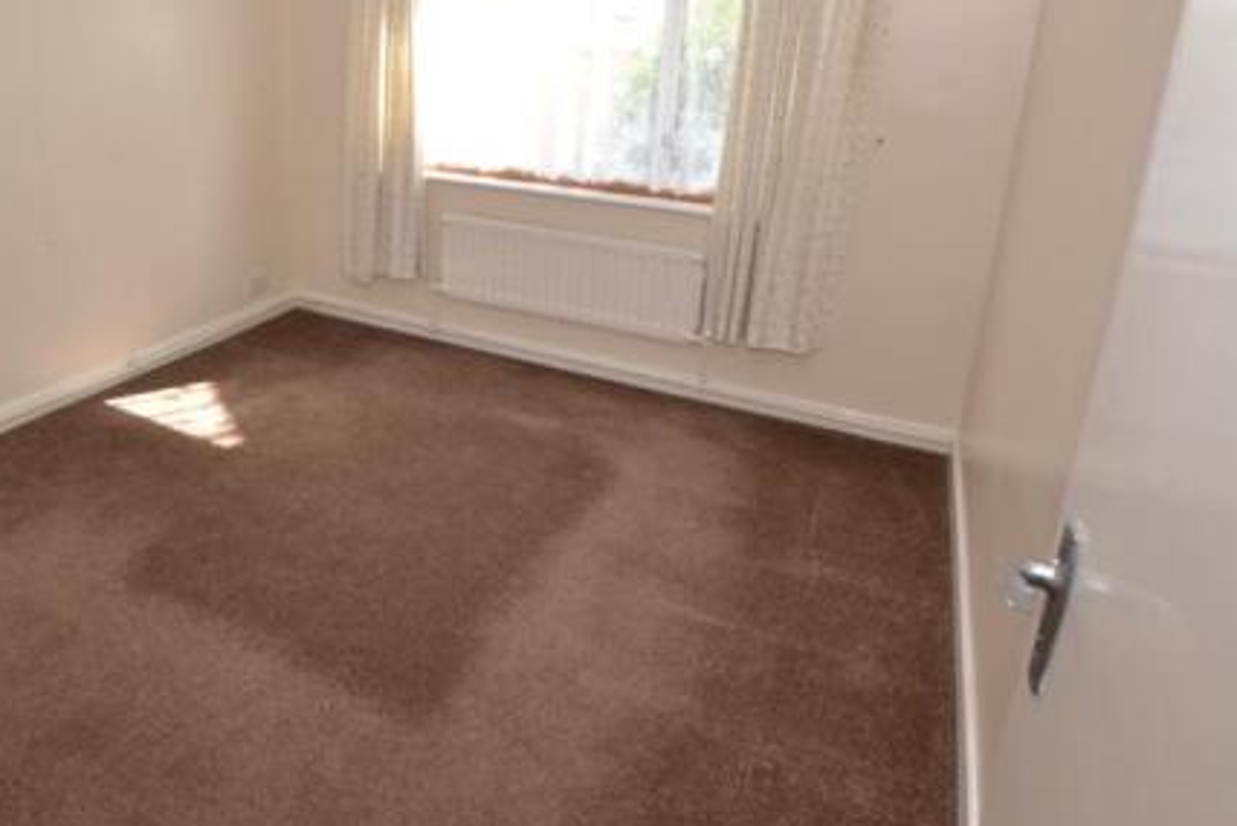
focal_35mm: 23
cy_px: 239
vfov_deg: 53.4
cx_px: 404
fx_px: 791
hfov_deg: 73.6
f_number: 5.6
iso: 400
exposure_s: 1/125
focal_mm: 10
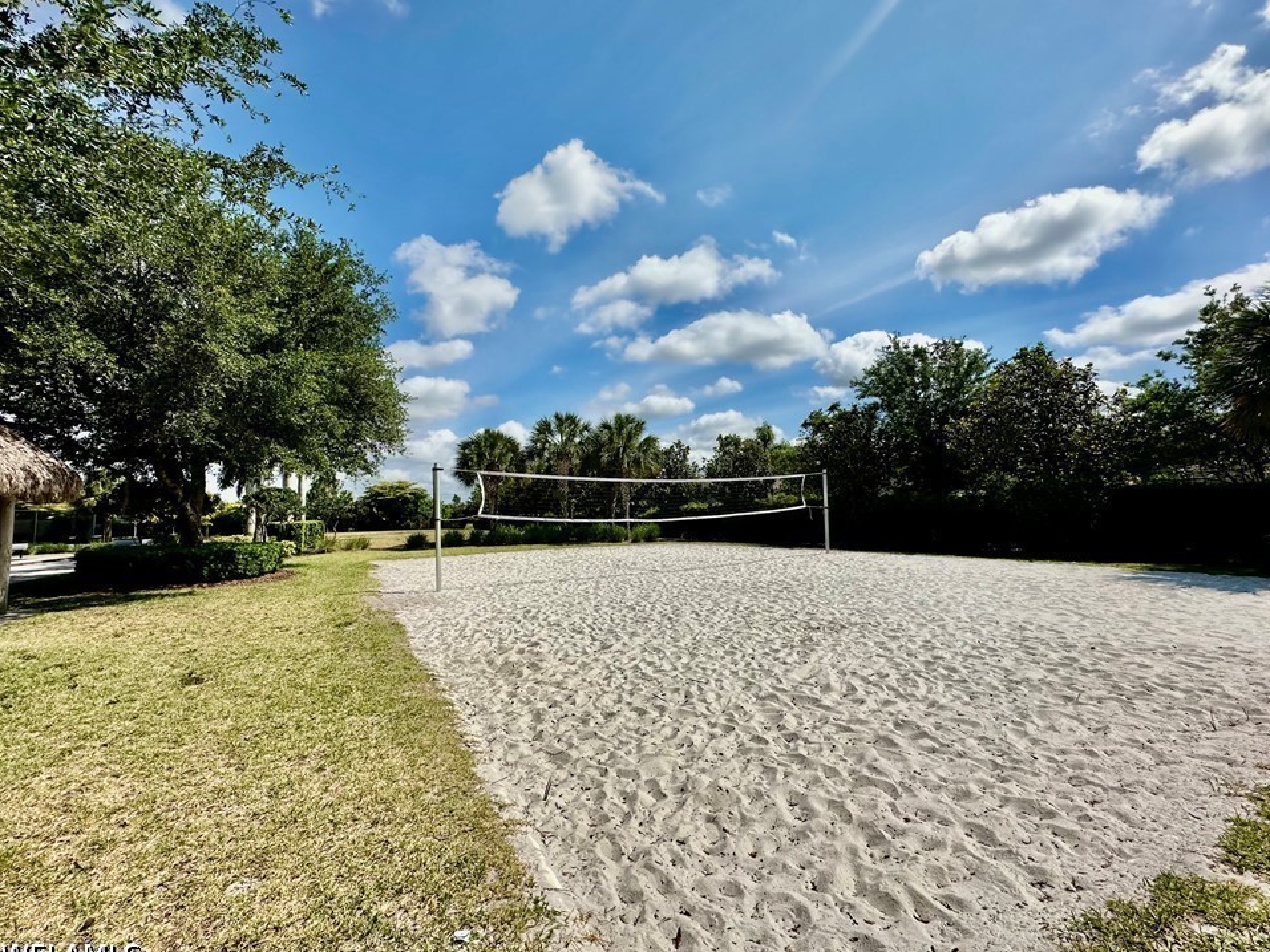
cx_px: 655
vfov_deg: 81.7
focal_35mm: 15
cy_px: 467
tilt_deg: +5.0
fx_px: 550
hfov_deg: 98.1
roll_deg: +1.9
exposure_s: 1/5814
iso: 50
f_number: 2.2
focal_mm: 2.22
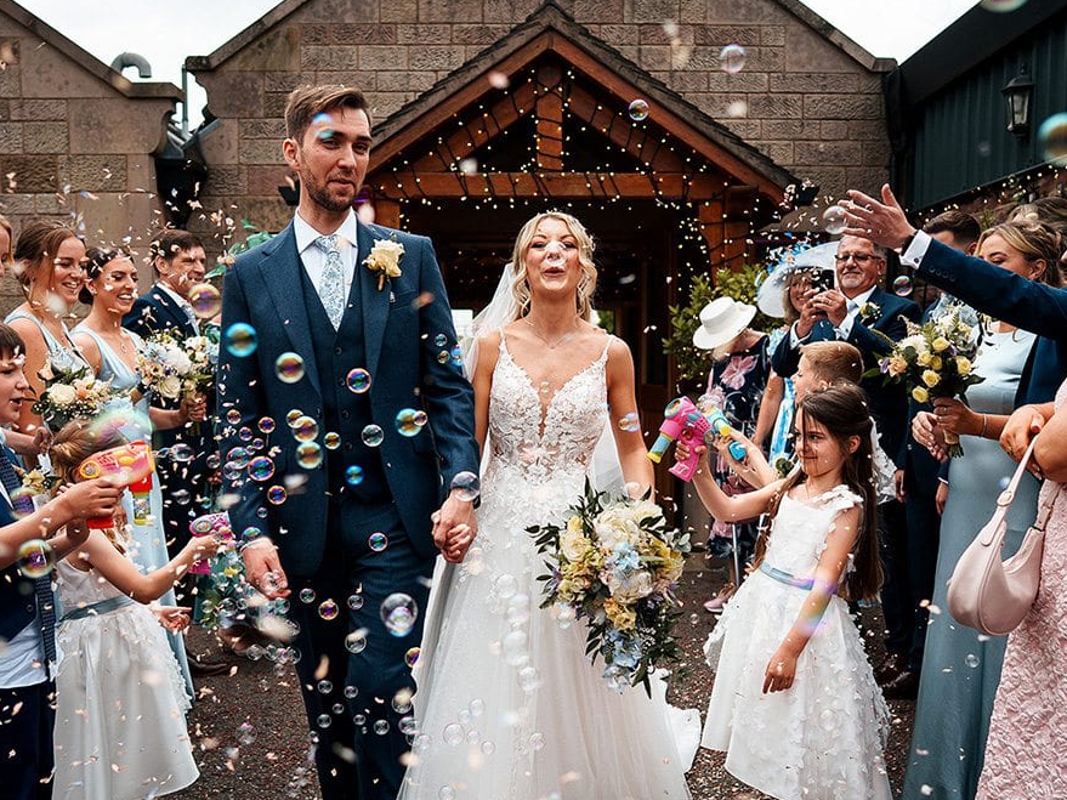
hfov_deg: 63.4
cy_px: 392
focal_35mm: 28
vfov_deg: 49.7
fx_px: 863
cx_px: 546
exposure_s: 1/500
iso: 100
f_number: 2.8
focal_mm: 25
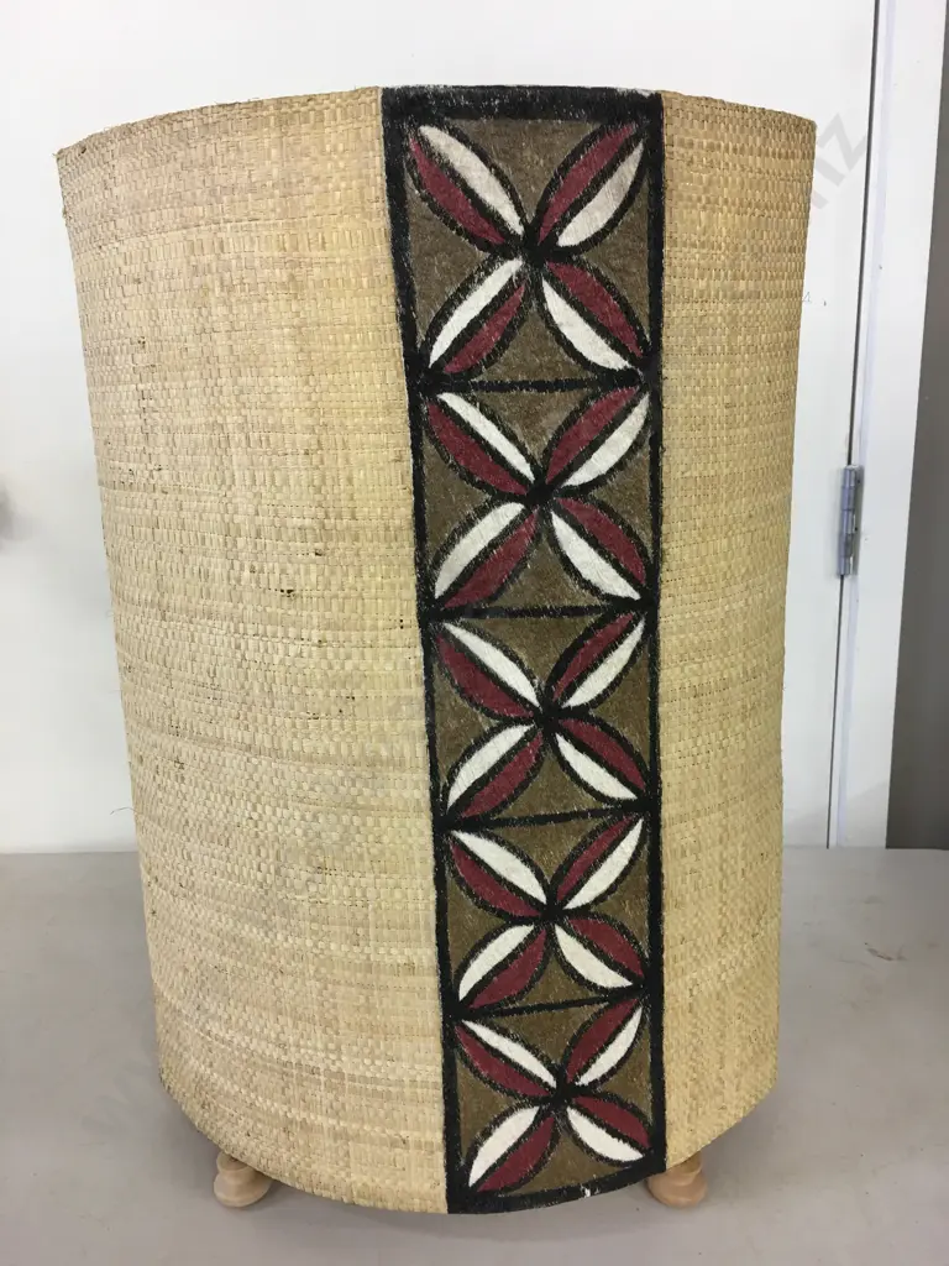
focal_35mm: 29
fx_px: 1060
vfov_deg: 61.7
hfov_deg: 48.2
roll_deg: +1.1
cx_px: 474
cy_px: 633
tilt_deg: -13.9
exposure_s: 1/17
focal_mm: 4.15
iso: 32
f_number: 2.2
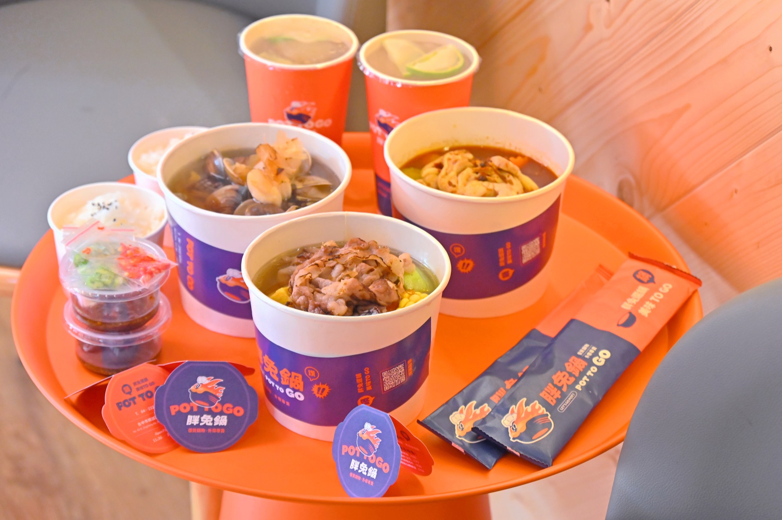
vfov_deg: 12.4
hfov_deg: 18.6
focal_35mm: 110
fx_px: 2387
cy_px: 260
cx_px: 391
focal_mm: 110
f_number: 6.3
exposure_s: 1/800
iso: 5000
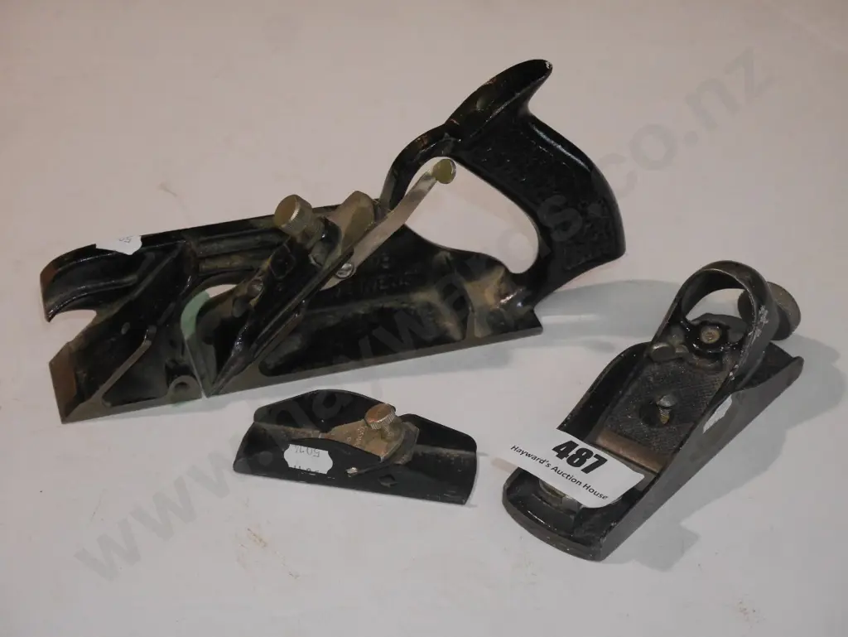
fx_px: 1569
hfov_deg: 30.3
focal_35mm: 64
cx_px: 424
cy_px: 318
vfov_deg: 22.9
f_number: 5.6
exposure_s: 1/200
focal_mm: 32
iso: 3200
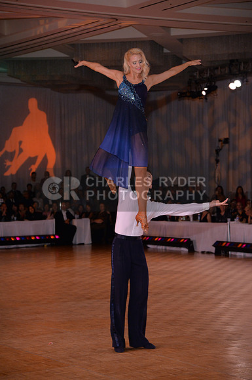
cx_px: 126
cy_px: 190
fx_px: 1032
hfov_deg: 13.9
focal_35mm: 98
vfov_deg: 20.8
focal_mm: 98
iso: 1600
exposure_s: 1/250
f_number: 4.5
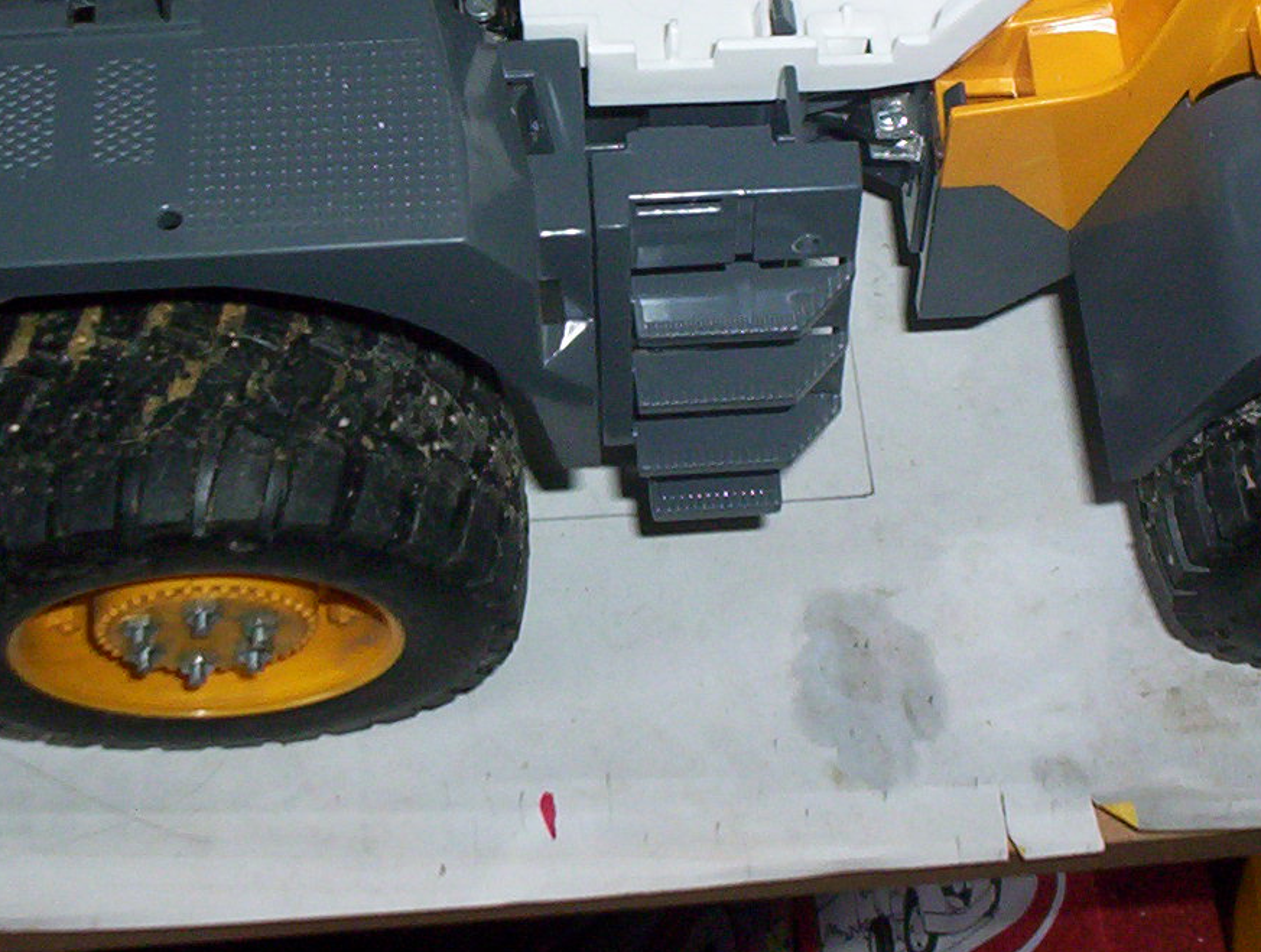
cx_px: 701
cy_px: 254
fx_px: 2592
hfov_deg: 27.3
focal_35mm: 71
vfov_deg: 20.7
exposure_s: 1/60
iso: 140
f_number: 4.5
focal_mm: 4.99
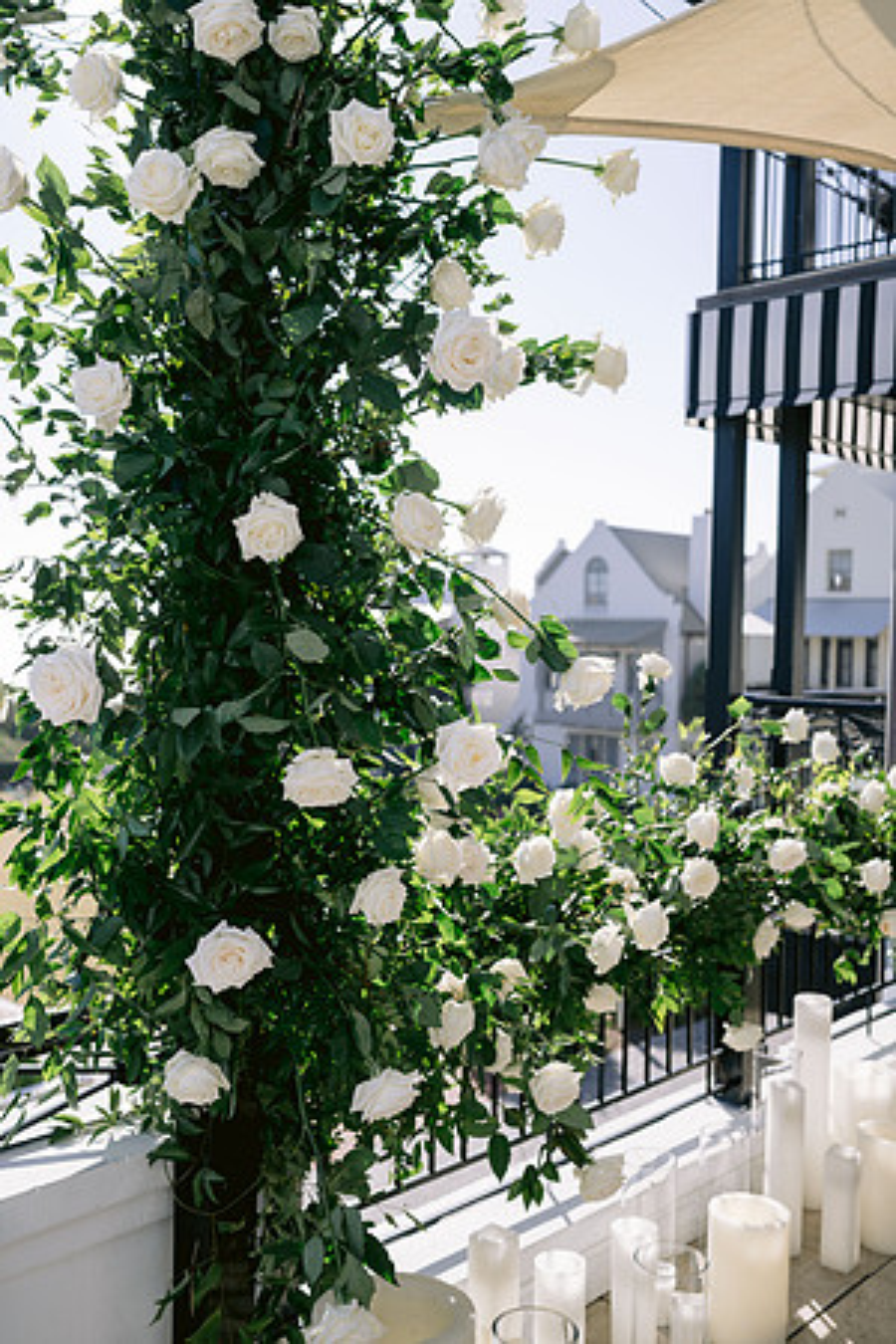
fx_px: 1307
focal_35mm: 35
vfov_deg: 54.4
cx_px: 448
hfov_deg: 37.9
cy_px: 672
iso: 200
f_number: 4
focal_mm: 35
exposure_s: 1/1250
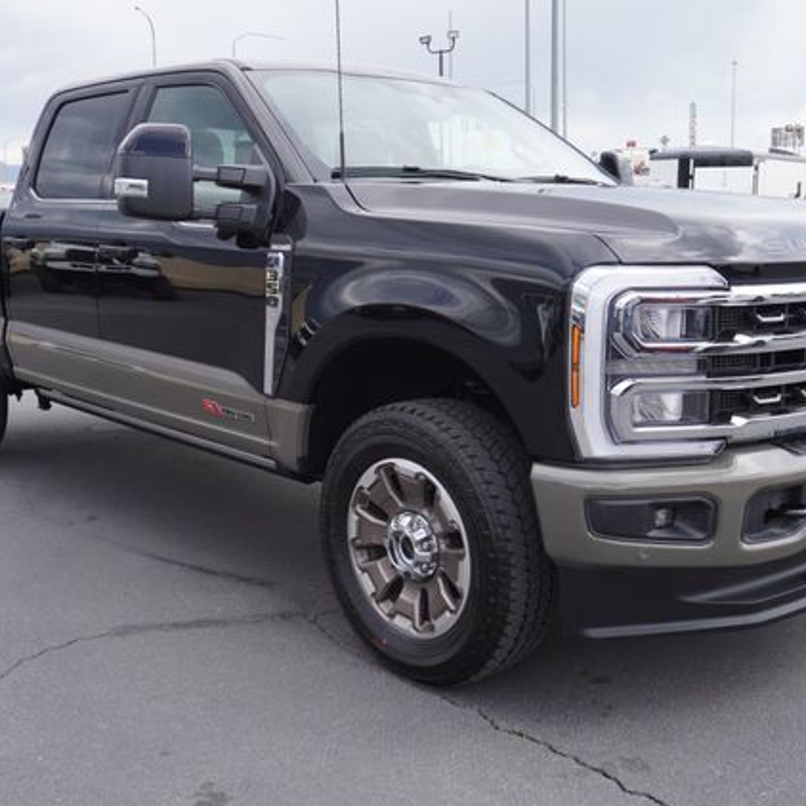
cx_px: 386
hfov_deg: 41.2
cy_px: 405
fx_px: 1071
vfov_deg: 41.3
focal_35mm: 41
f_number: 6.3
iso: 100
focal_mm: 21
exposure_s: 1/160
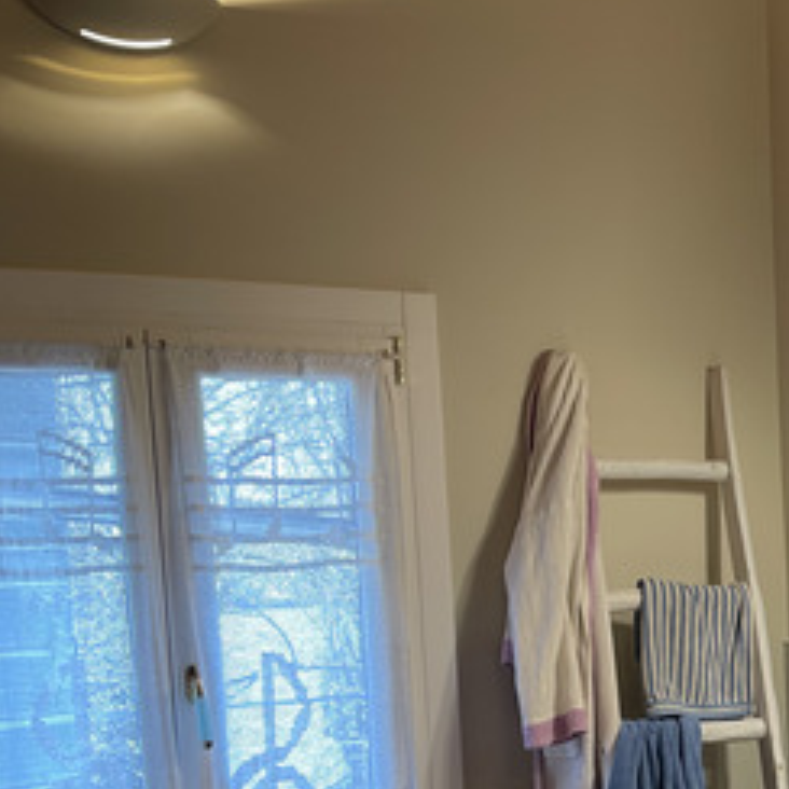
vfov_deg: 25.4
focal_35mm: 66
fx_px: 1702
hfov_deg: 23.2
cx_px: 1025
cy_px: 684
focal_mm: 5.1
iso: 125
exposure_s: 1/100
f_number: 1.6
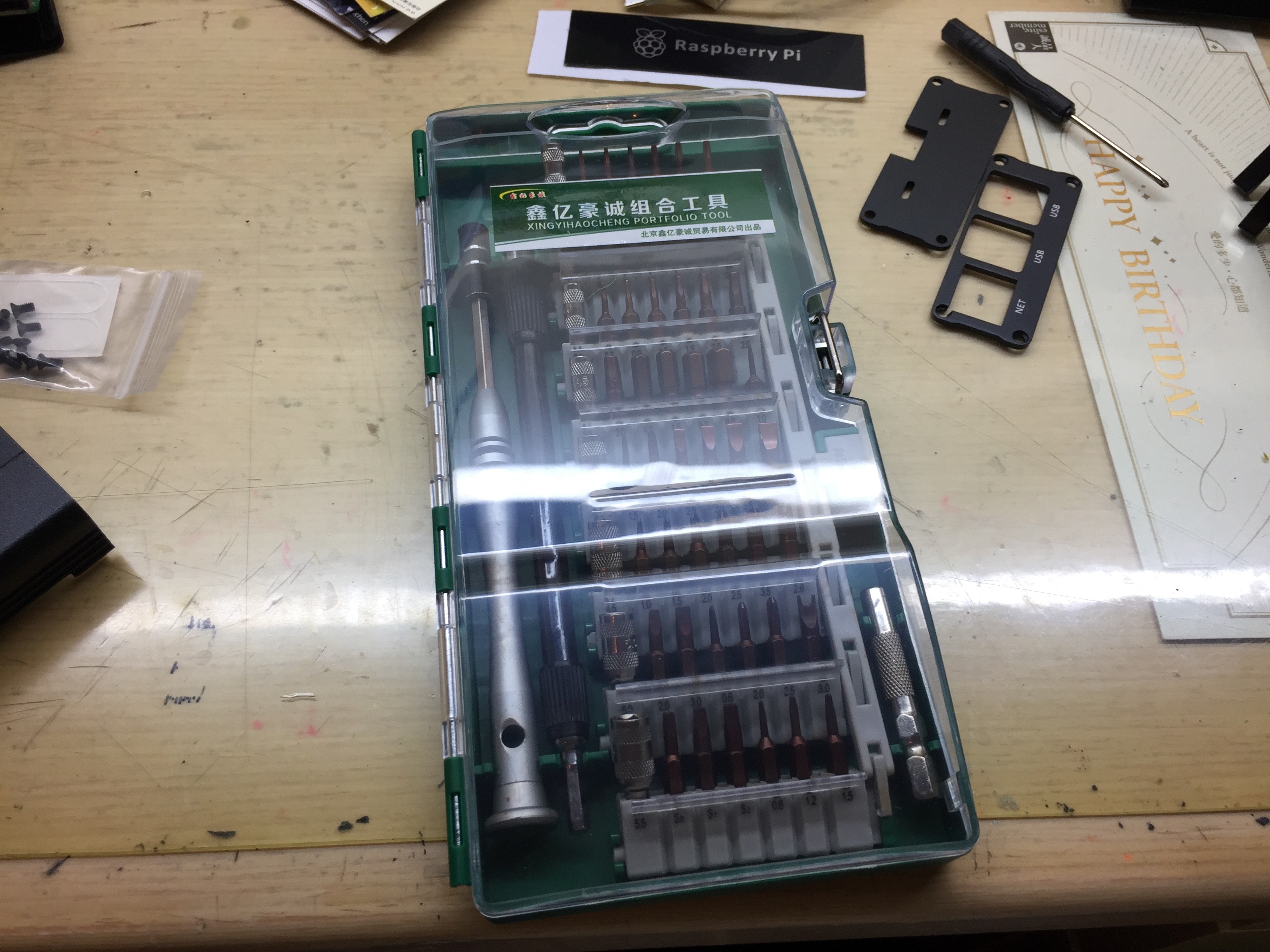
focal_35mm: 29
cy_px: 476
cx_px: 635
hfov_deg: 61.7
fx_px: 1064
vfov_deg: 48.2
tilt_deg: -61.9
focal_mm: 4.15
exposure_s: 1/60
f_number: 2.2
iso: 40
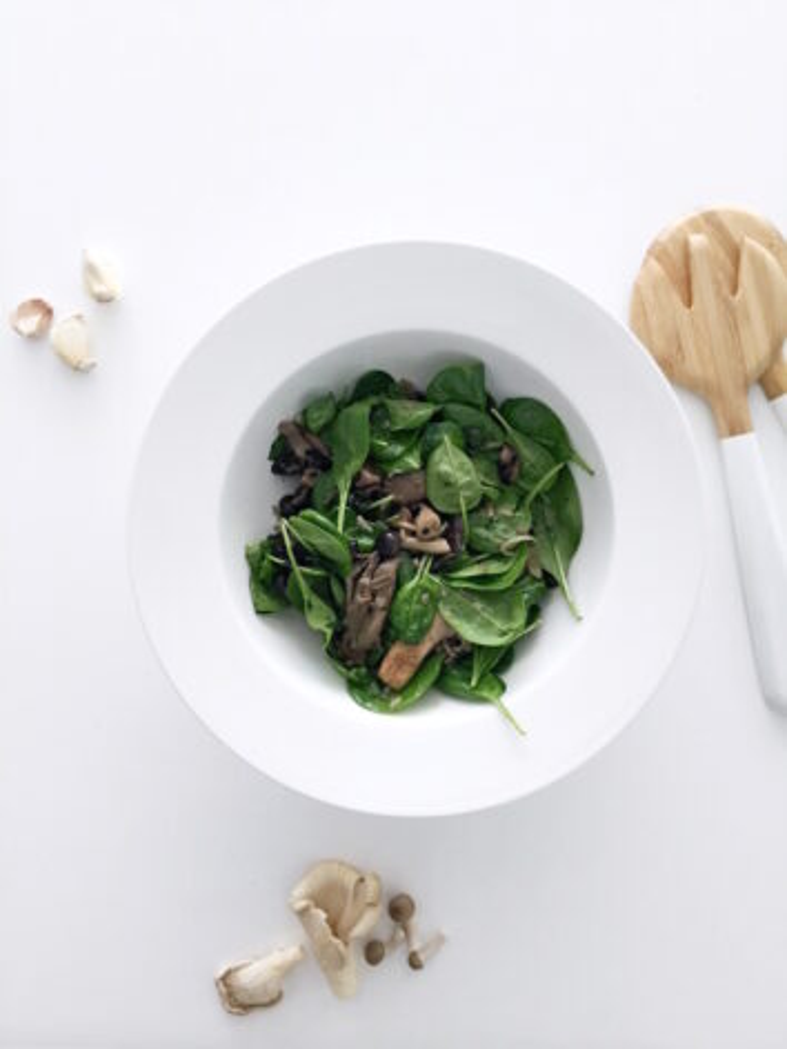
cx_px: 394
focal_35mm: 29
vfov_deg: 61.7
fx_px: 879
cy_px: 524
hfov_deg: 48.2
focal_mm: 4.15
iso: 32
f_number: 2.2
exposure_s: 1/30
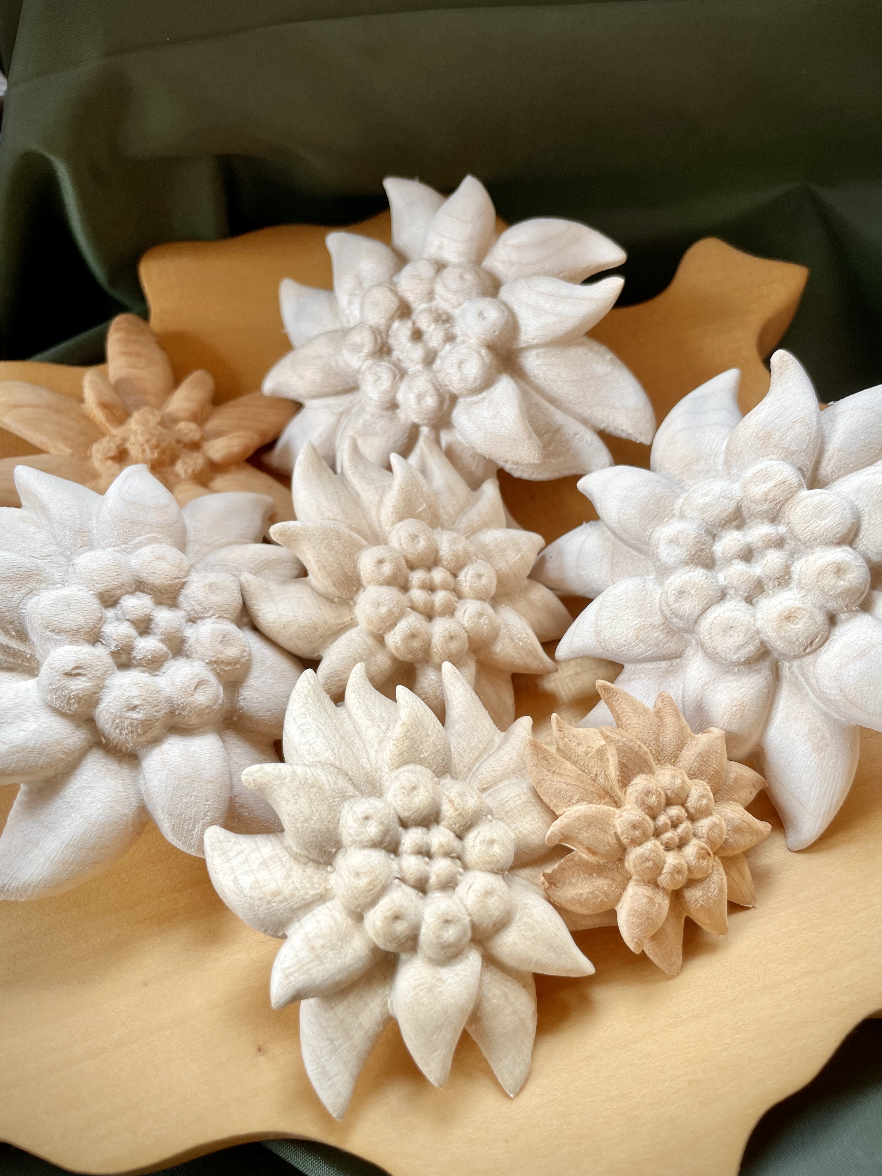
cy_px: 588
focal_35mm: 26
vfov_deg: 67.3
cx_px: 441
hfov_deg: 53.1
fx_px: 883
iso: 50
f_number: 1.6
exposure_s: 1/121
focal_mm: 4.2
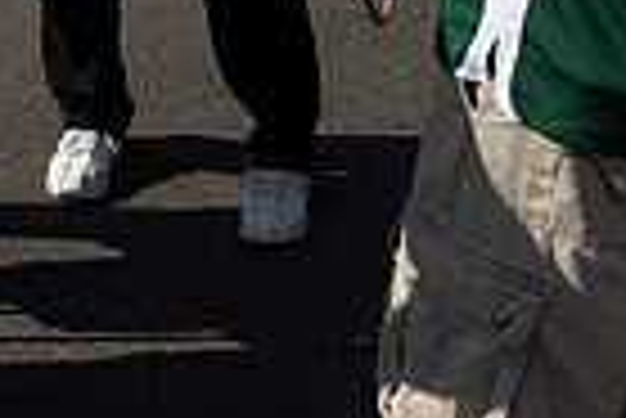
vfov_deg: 12.2
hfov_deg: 20.1
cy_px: -416
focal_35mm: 100
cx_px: 104
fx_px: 1741
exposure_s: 1/3200
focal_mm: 24
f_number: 4.5
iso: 250
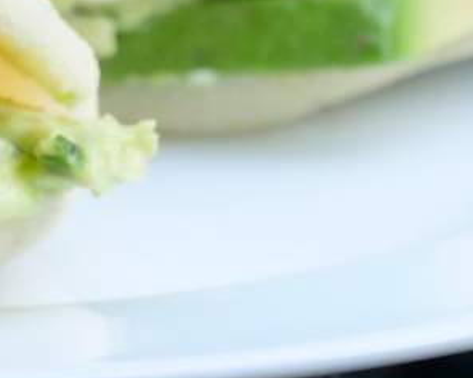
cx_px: -322
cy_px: -218
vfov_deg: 3.7
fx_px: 5782
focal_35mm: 413
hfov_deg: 4.6
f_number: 8
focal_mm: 52
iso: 3200
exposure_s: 1/100
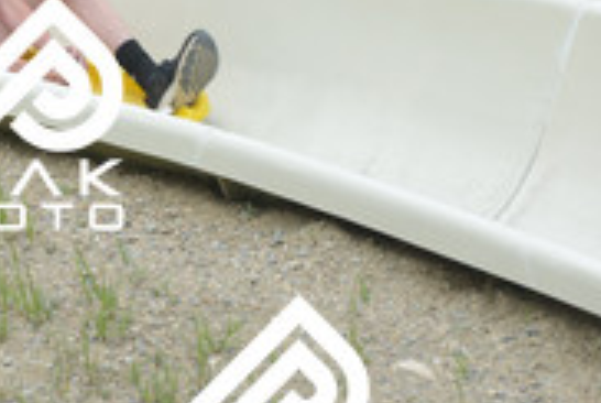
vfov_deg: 3.2
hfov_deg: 4.8
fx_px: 7157
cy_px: 91
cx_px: 23
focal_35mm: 428
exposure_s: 1/640
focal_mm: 195
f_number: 6.3
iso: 320
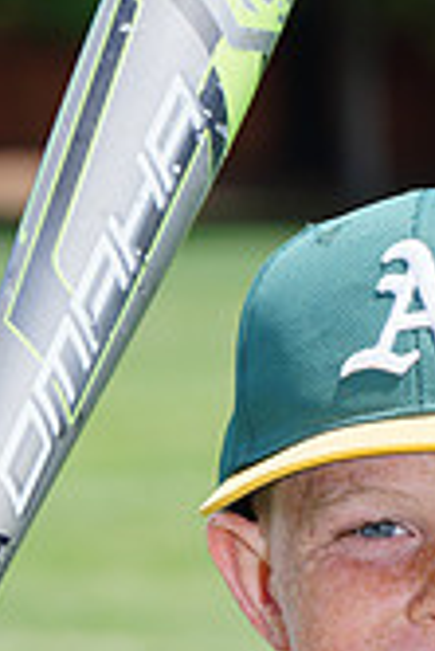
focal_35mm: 642
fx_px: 11611
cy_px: 788
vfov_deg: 3.2
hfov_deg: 2.1
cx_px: 214
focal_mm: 184
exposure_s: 1/200
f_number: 10
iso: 200
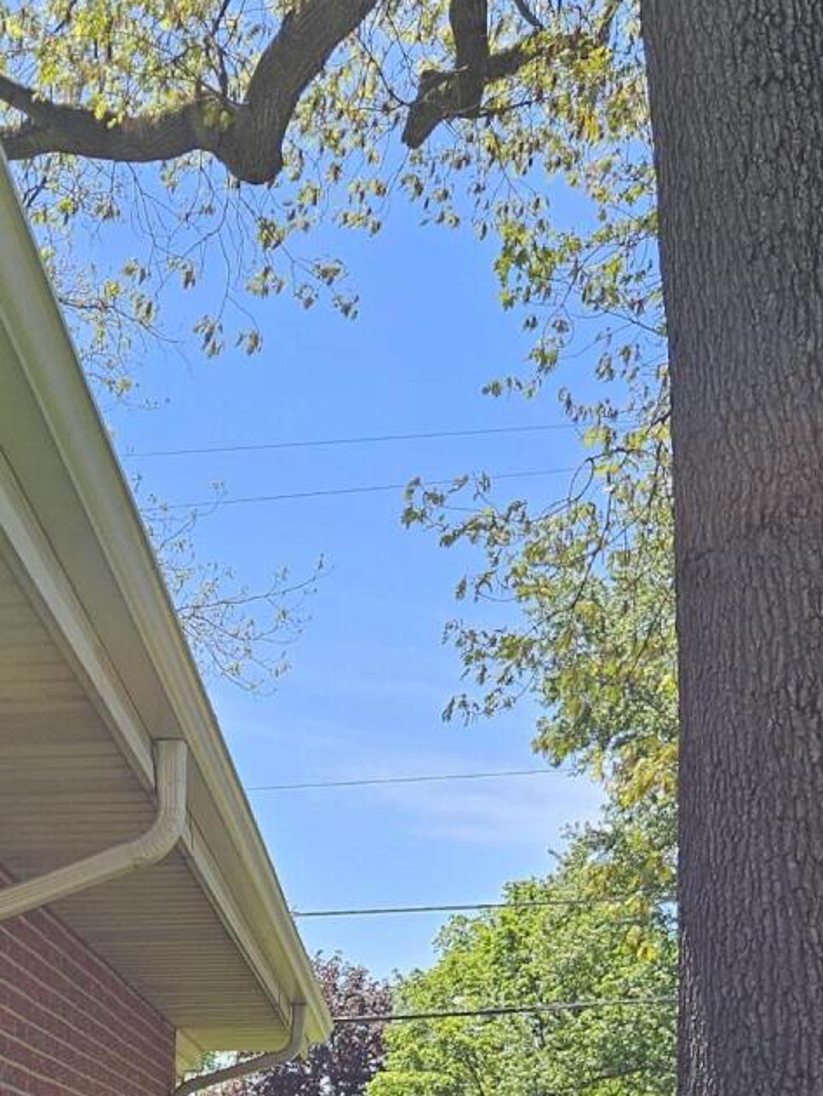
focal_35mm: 73
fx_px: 2313
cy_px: 1454
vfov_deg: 23.4
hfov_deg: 20.0
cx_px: 191
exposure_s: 1/692
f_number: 1.8
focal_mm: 5.4
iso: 25
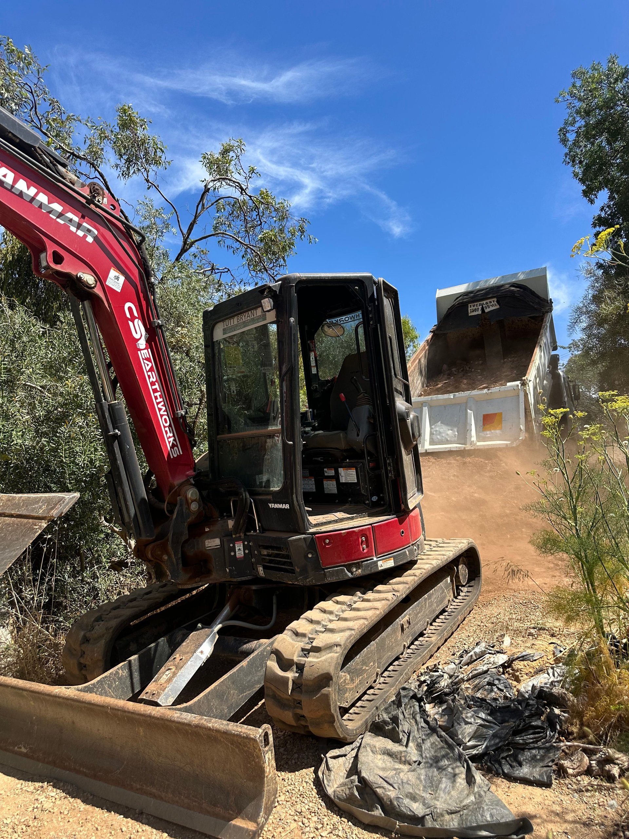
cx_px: 314
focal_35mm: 24
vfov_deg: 71.6
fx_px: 581
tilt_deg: +15.4
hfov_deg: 56.8
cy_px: 420
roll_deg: +0.5
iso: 80
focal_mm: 6.86
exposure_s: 1/2967
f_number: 1.78
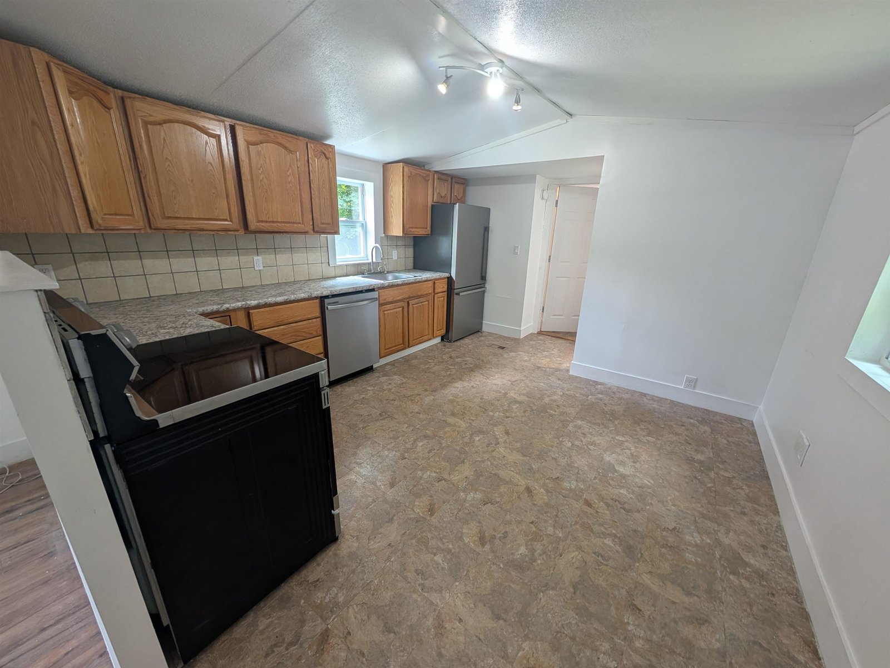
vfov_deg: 94.5
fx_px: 309
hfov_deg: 110.5
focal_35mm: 12
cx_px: 445
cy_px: 334
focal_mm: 2.02
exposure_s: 1/40
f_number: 1.7
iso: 74
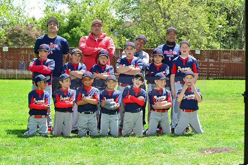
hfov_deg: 23.6
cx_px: 124
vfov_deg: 15.9
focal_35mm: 86
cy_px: 82
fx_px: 593
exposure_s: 1/200
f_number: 8
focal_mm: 86
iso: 200
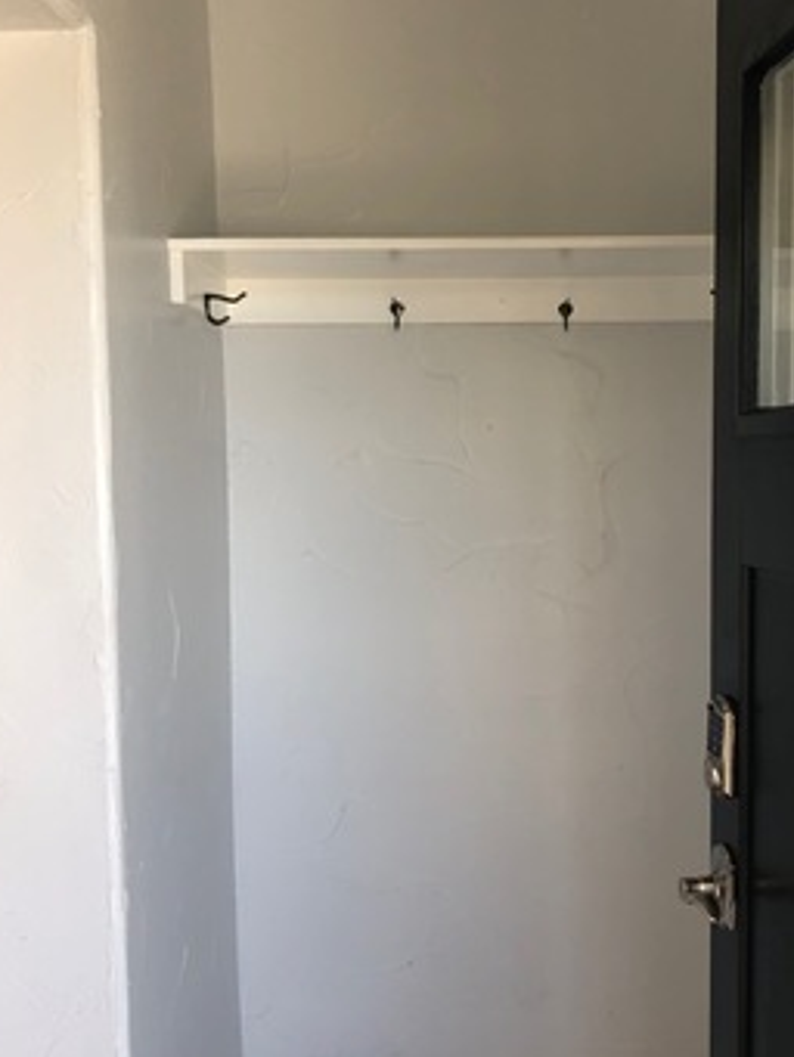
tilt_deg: -4.2
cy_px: 570
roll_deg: +0.6
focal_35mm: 41
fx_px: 1253
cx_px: 535
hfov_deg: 34.8
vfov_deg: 45.7
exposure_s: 1/120
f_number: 1.8
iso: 50
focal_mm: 4
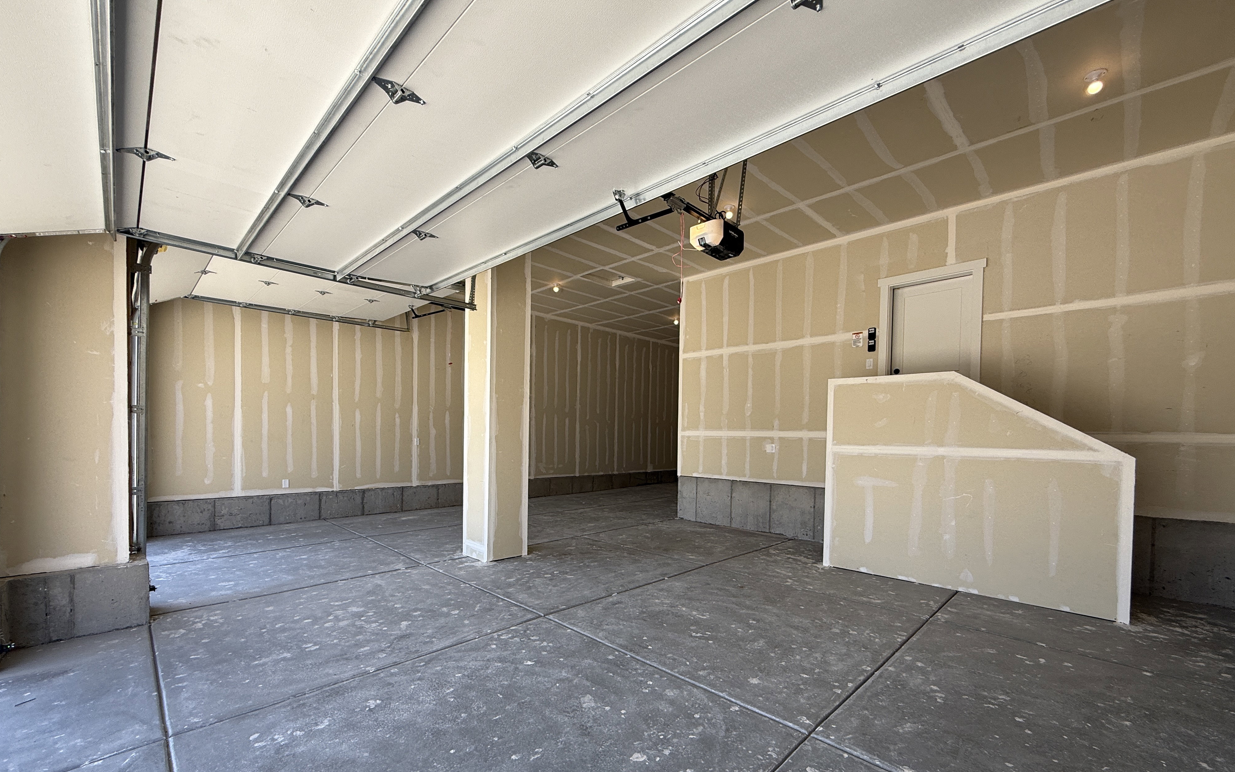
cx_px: 617
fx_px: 505
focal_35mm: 15
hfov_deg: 101.5
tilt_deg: -0.3
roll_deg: -0.7
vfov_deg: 74.3
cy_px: 449
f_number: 2.2
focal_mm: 2.22
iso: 50
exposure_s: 1/301
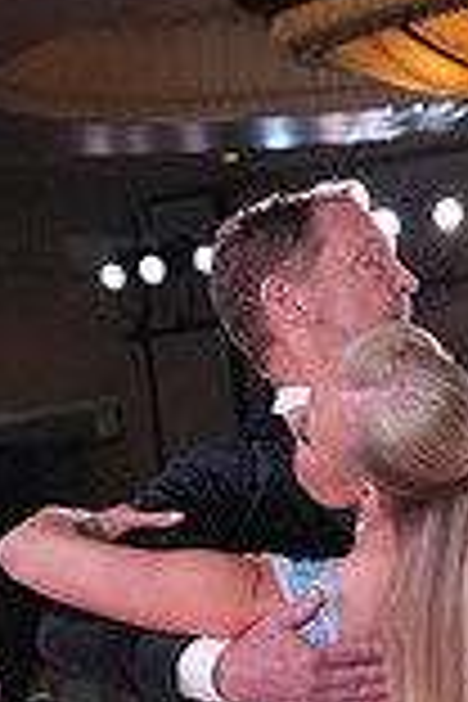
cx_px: 349
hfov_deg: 6.2
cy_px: 873
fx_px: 4348
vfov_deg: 9.1
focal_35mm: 223
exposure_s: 1/200
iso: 1250
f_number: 5
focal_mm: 60
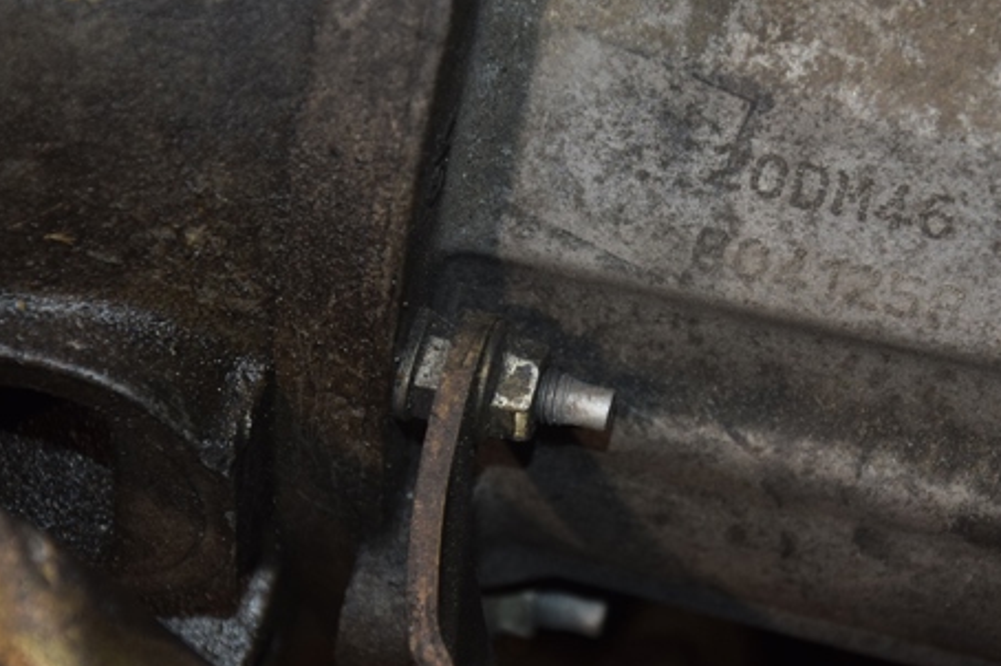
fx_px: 4112
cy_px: 355
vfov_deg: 9.3
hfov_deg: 13.9
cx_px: 609
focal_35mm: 148
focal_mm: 70
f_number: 5.3
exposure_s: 1/60
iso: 800
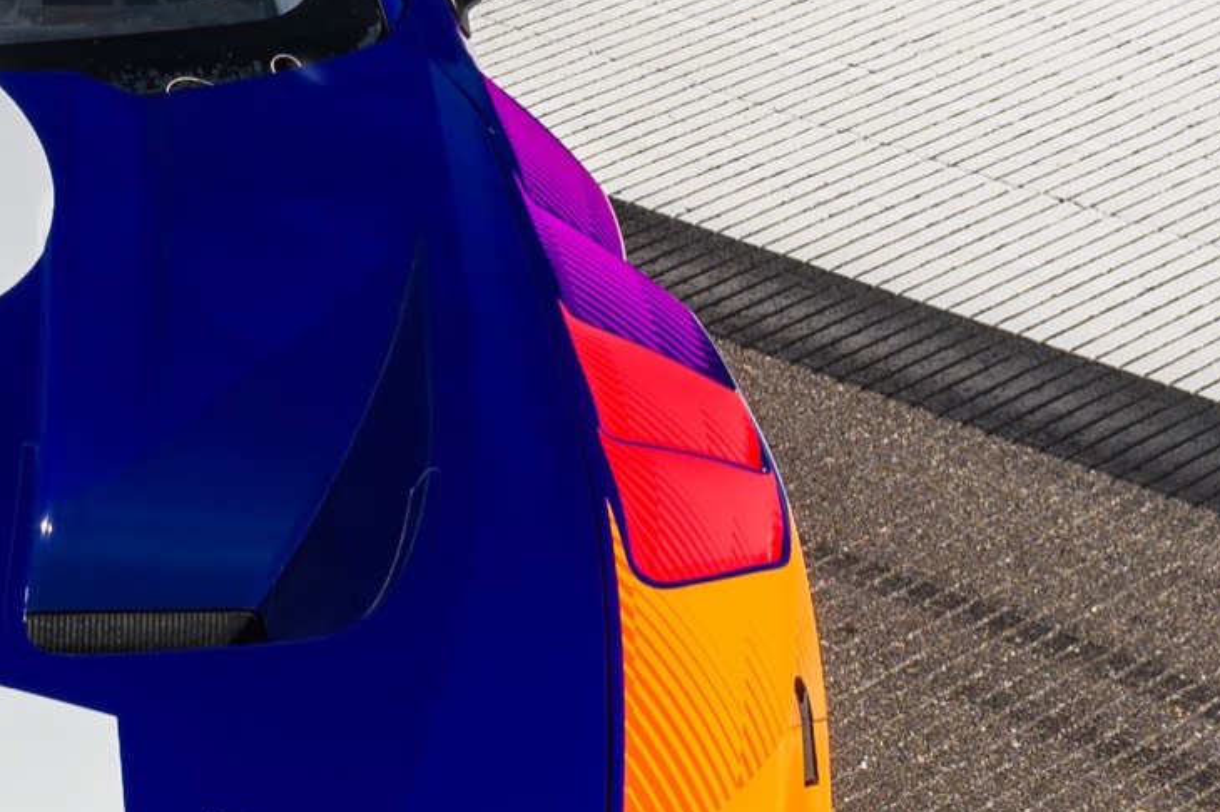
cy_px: 433
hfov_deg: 13.5
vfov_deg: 9.3
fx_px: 5013
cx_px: -287
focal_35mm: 148
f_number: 8
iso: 100
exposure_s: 1/200
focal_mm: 24
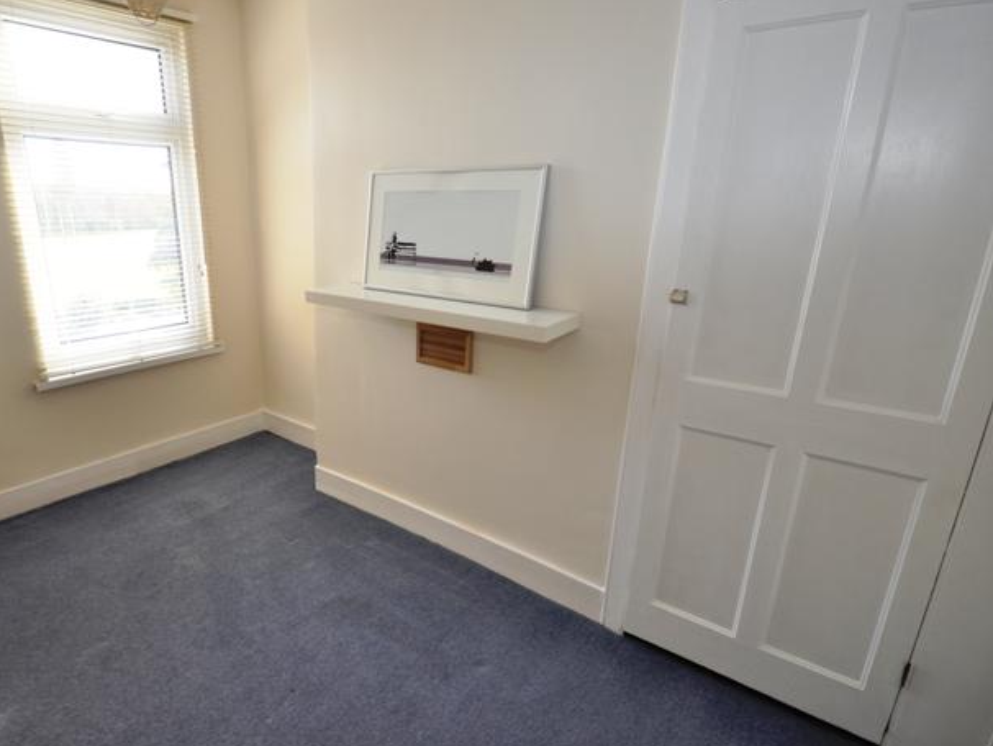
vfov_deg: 68.7
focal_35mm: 19
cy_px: 378
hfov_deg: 83.5
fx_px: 545
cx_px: 390
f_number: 4
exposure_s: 1/60
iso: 400
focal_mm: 10
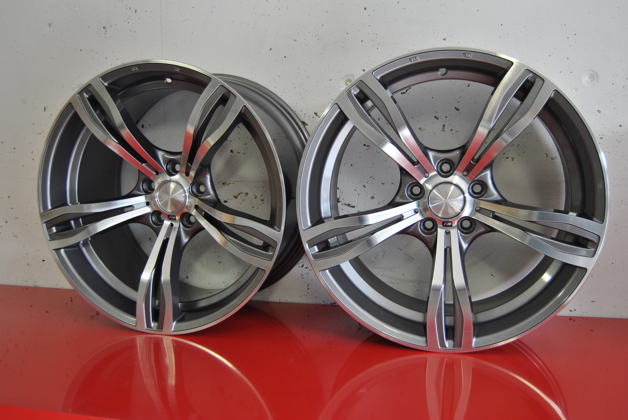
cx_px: 314
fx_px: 603
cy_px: 210
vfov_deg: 38.5
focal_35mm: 34
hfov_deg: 55.0
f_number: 3.8
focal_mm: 23
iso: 250
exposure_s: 1/30
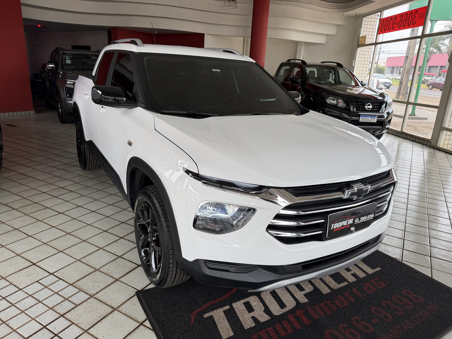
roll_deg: -2.6
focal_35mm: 24
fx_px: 313
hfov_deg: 71.6
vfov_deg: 56.8
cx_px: 226
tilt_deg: -17.4
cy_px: 170
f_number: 1.78
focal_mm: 6.76
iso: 125
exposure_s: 1/464
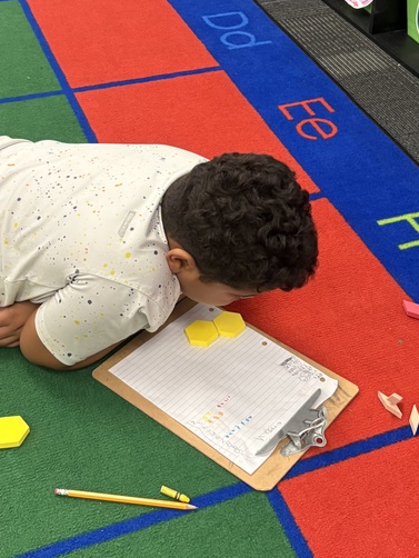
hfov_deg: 27.5
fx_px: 855
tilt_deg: -35.2
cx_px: 258
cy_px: 215
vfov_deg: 36.0
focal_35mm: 53
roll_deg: -1.4
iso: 250
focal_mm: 5.96
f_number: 1.6
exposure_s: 1/60
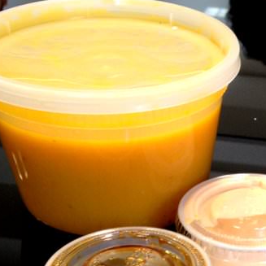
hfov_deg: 16.8
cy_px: 215
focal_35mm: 97
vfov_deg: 17.8
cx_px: 354
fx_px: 843
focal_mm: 4.28
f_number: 2.4
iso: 80
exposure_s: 1/20
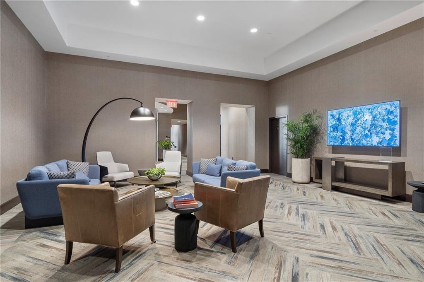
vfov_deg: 67.3
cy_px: 141
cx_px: 212
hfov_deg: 90.0
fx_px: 212
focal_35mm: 18
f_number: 8
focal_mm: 18
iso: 640
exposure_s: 1/1.67
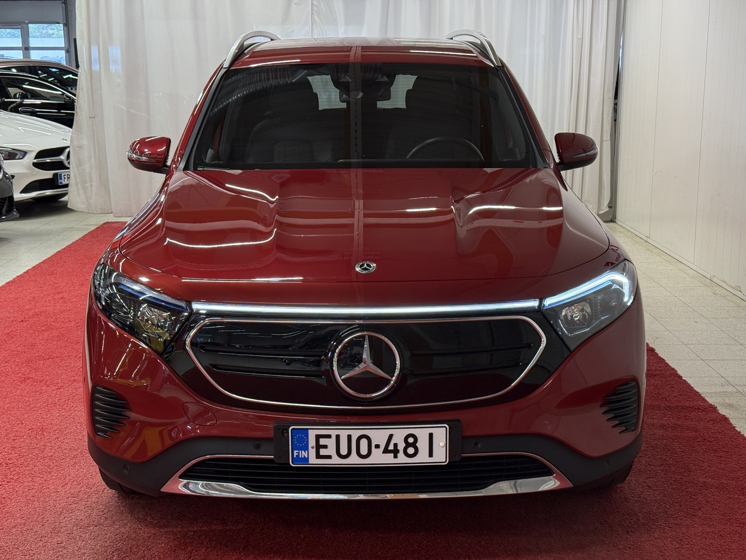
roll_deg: +0.3
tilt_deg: -11.1
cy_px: 280
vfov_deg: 30.3
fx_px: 1034
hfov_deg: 39.7
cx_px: 373
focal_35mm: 48
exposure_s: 1/154
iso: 160
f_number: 1.78
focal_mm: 6.76
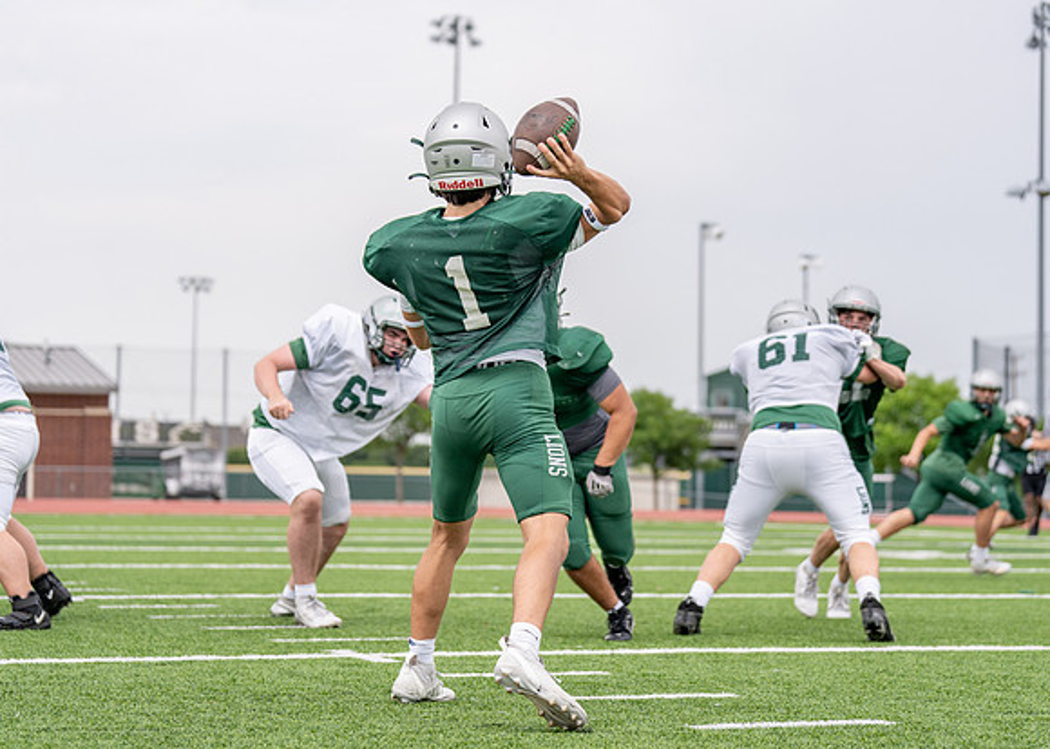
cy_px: 341
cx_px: 551
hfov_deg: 24.6
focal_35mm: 81
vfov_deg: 17.7
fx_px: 2406
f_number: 2.8
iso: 250
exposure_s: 1/2500
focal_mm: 70
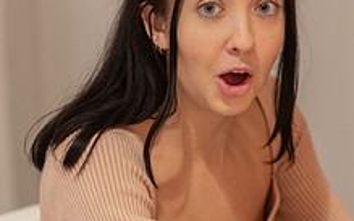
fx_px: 2210
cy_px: 88
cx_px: 239
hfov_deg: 9.2
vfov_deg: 5.7
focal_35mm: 229
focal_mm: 85
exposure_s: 1/60
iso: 2500
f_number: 2.2
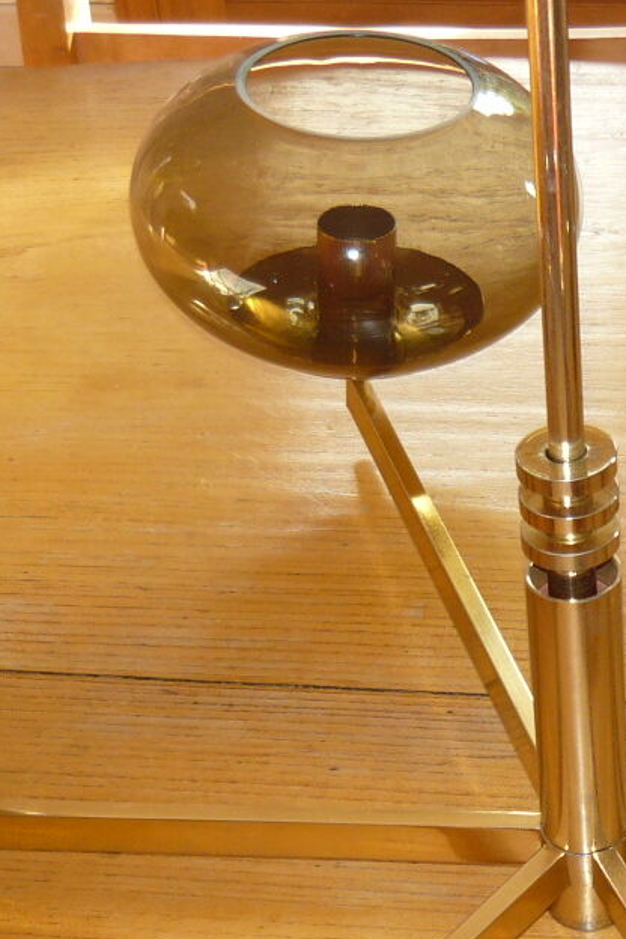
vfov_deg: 22.5
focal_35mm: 88
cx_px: 600
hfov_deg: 15.3
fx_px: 2295
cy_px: 862
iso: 100
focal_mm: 5.5
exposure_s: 1/30
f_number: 2.8
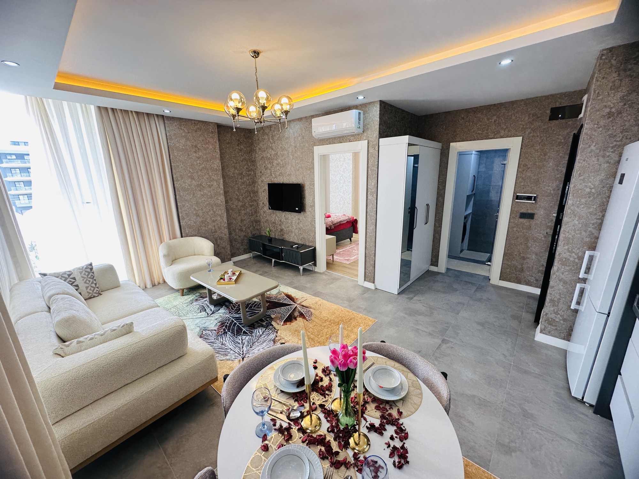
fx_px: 258
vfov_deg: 85.7
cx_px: 320
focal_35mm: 14
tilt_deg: -13.0
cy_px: 240
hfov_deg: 102.1
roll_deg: +2.0
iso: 125
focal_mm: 2.22
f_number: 2.2
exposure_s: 1/100
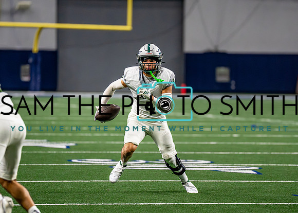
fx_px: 2653
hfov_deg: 6.4
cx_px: 153
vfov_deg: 4.6
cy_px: 109
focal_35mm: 314
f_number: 2.8
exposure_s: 1/2000
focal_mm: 200
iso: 4000
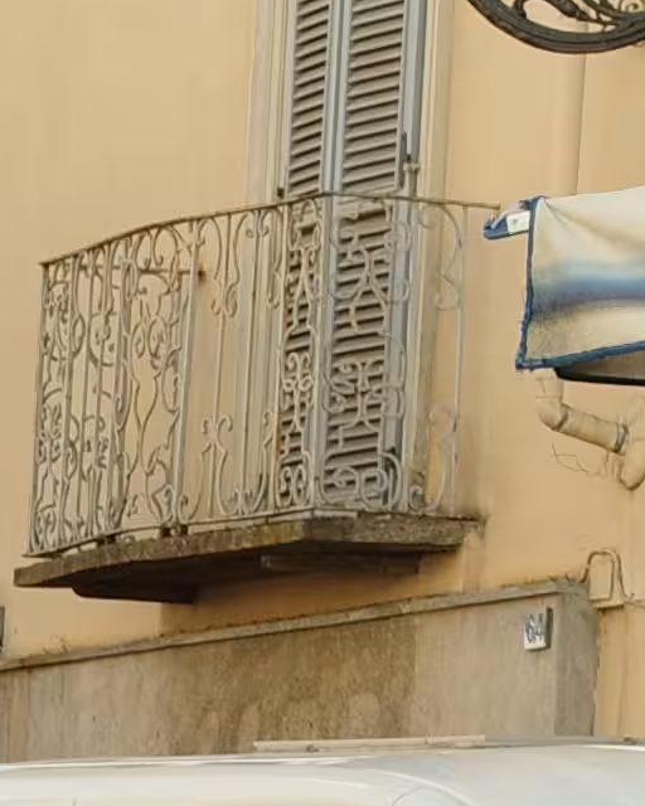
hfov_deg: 4.2
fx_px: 8399
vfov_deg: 5.5
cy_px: -263
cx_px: 2208
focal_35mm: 352
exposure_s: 1/320
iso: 200
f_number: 4.5
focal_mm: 26
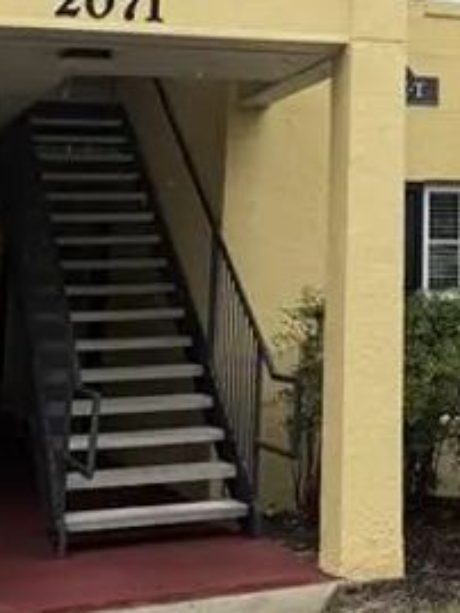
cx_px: 537
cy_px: -85
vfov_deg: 23.8
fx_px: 1346
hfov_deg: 18.5
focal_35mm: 76
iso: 80
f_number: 1.78
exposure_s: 1/1727
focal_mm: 6.76
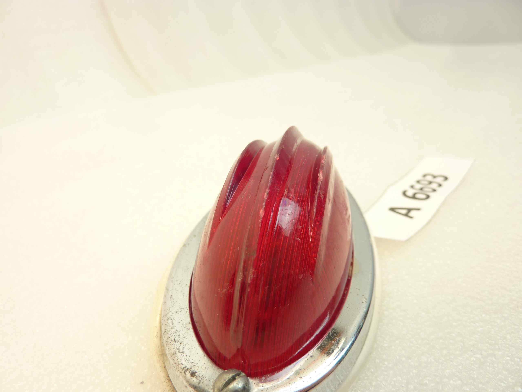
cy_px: 196
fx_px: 377
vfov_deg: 54.9
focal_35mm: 25
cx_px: 261
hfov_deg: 69.4
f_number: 3.3
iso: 80
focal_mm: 4.1
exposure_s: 1/25
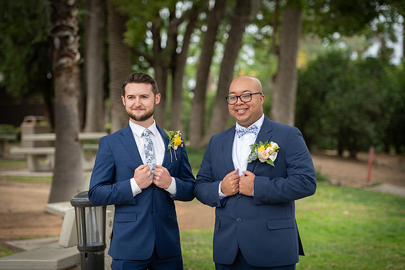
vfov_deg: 14.9
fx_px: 1035
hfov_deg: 22.1
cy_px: 135
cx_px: 202
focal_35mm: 92
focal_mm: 92
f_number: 2.8
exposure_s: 1/800
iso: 640
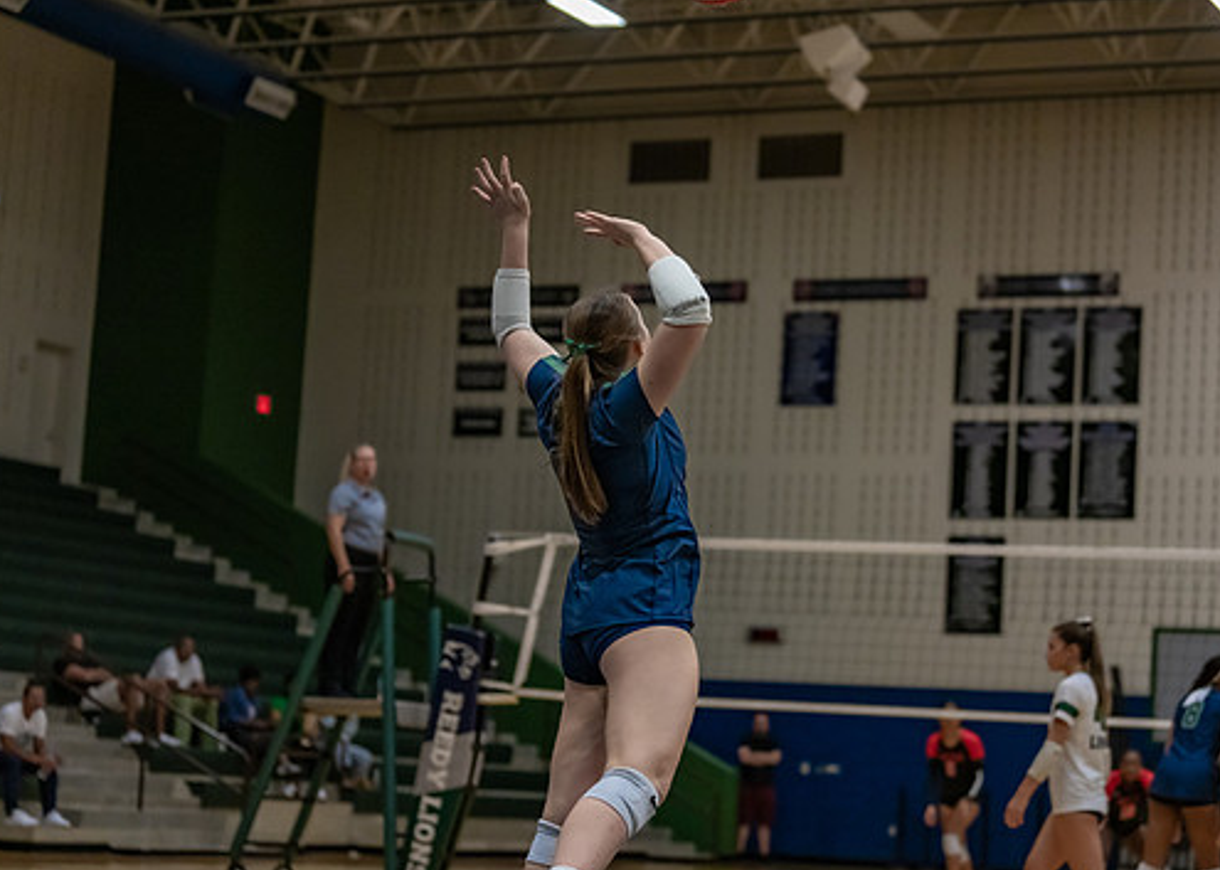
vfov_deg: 16.6
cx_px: 678
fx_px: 2978
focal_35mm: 86
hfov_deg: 23.1
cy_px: 444
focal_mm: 70
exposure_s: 1/1000
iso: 2500
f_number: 2.8
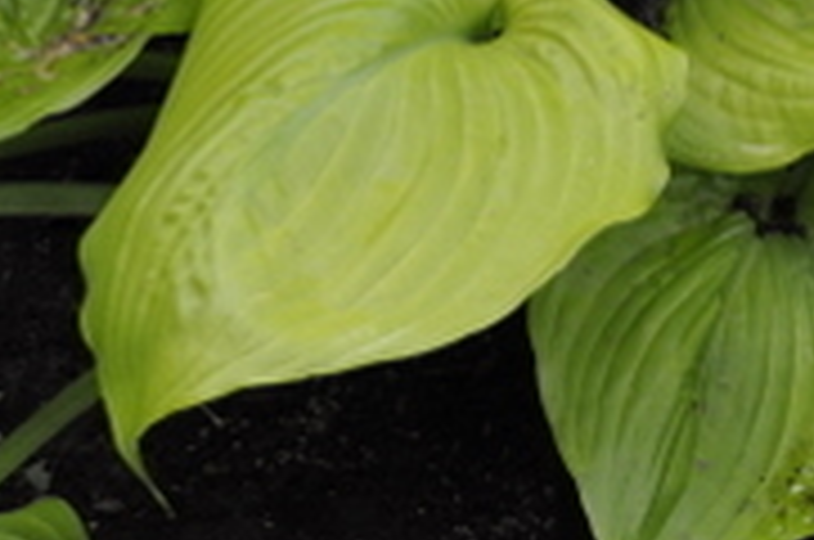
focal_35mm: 186
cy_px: -576
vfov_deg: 7.1
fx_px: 4198
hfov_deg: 11.0
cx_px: 634
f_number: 4
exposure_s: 1/60
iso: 400
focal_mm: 28
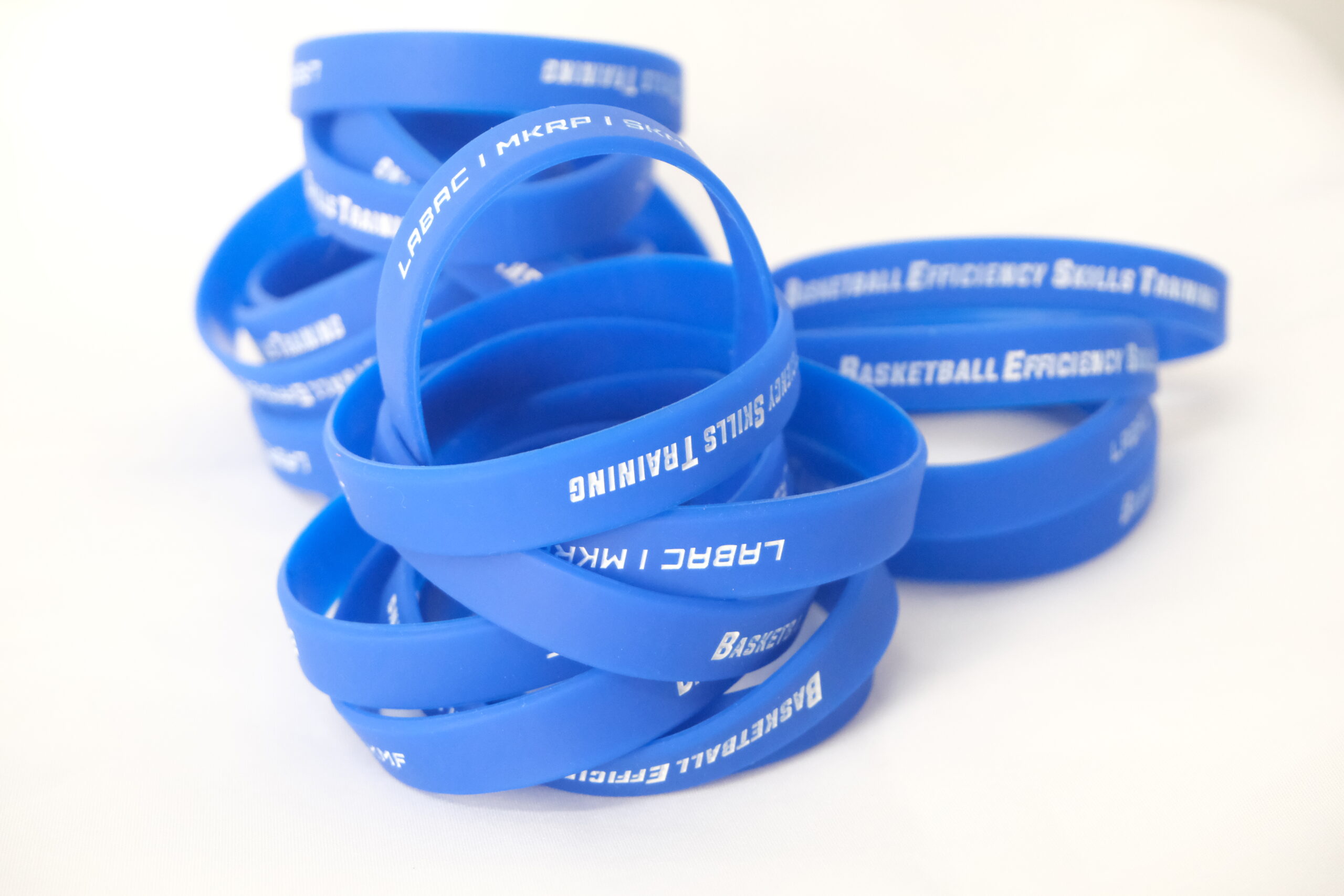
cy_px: 448
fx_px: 2539
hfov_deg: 29.7
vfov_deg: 20.0
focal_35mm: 68
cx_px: 672
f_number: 5.6
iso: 6400
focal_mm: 45
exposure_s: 1/75
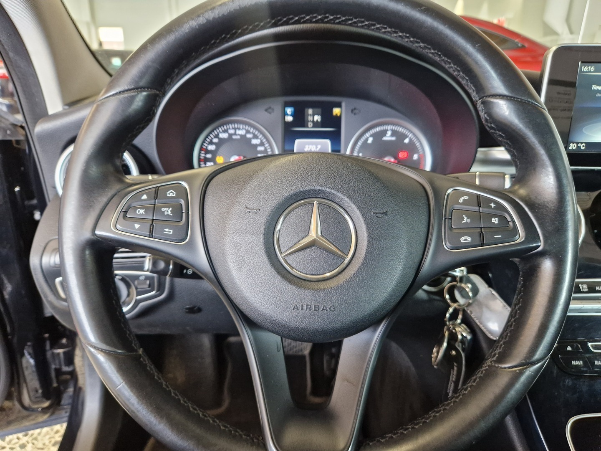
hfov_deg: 73.9
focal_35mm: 23
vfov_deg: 58.9
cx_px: 300
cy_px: 226
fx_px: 399
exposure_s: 1/100
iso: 400
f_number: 1.8
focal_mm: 5.4
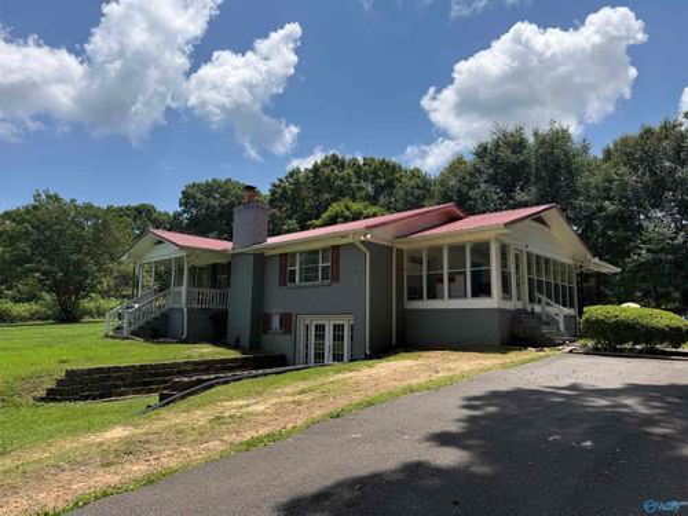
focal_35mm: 24
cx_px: 344
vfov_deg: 56.8
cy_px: 258
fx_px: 477
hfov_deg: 71.6
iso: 80
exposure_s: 1/5714
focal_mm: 6.76
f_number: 1.78
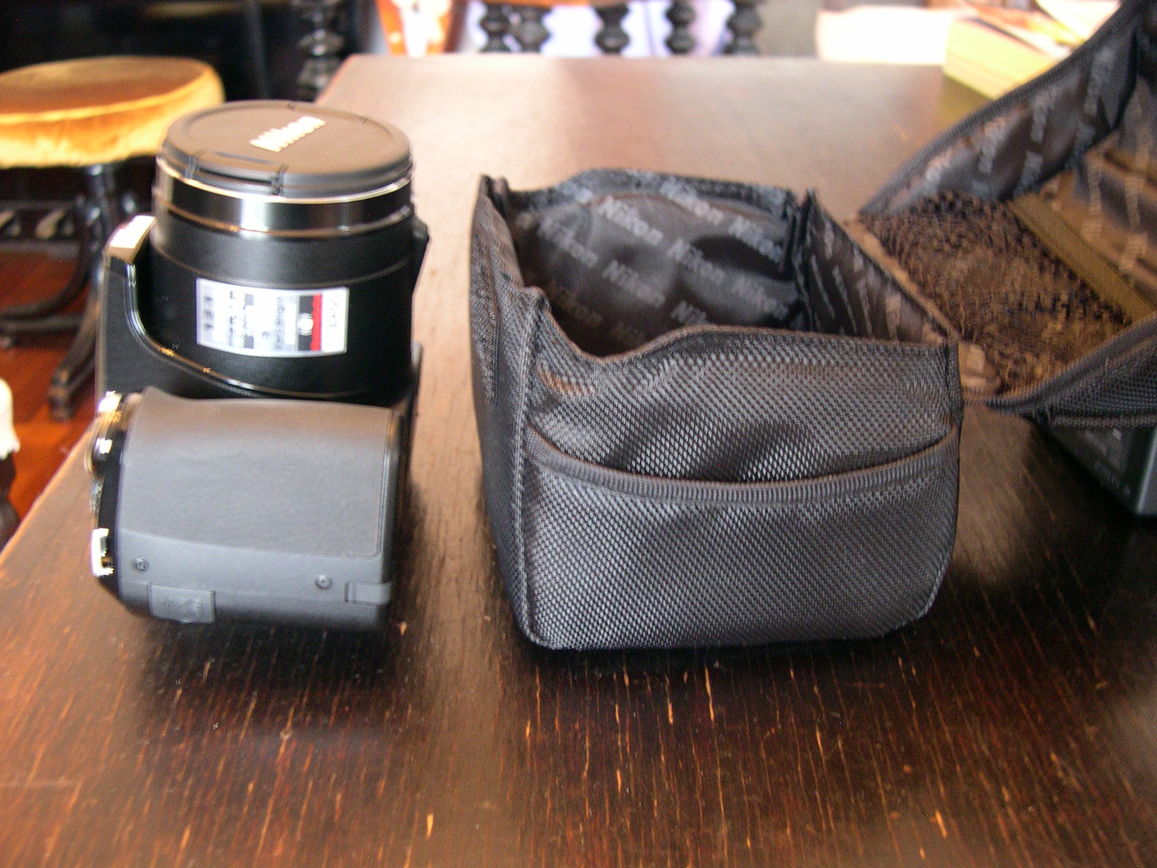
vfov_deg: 37.7
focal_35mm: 38
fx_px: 1270
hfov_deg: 49.0
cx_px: 578
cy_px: 434
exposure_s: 1/1.9
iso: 400
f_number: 2.8
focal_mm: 8
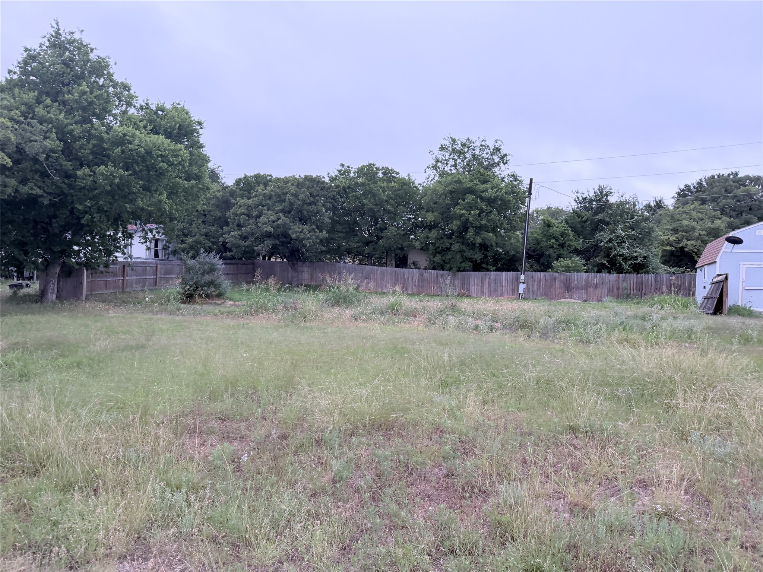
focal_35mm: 24
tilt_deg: -5.6
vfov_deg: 56.8
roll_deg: -1.6
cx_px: 382
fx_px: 529
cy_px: 286
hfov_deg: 71.6
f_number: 1.78
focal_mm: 6.76
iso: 200
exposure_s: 1/121
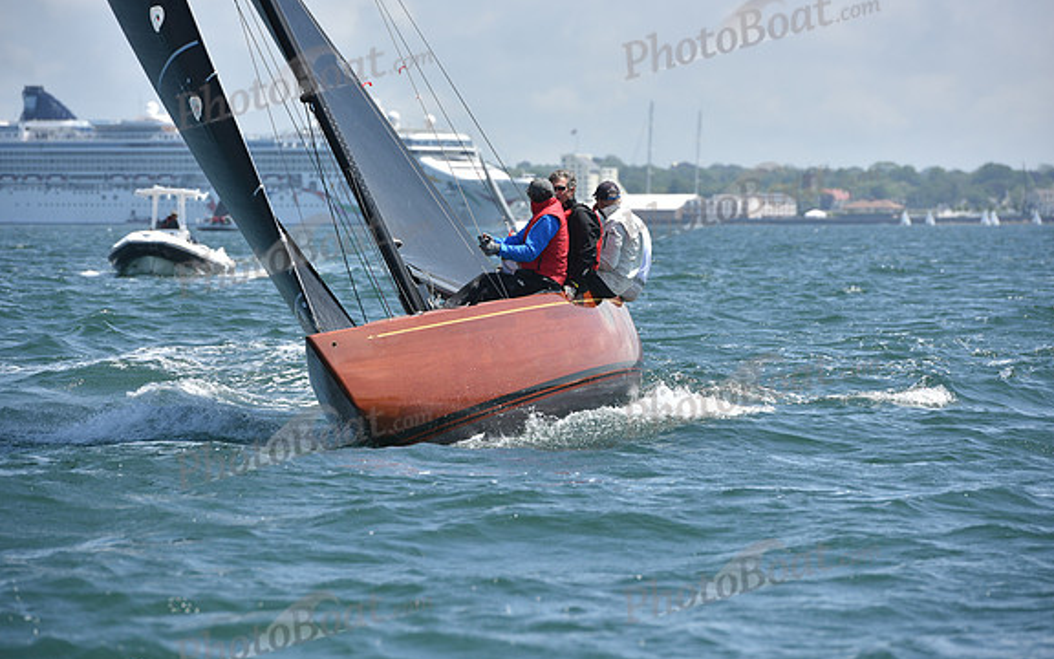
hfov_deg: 10.5
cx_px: 529
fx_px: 5745
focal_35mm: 200
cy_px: 321
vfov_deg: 6.6
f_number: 6.3
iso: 250
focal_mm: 195
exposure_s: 1/1250
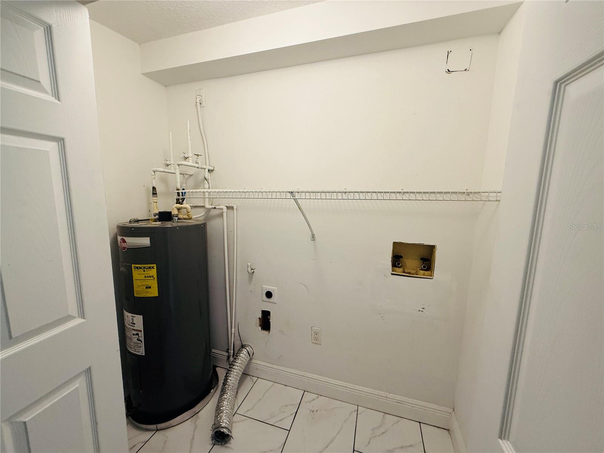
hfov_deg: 102.1
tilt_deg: -6.1
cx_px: 302
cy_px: 226
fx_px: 244
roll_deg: -1.6
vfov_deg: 85.7
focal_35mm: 14
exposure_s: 1/120
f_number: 2.2
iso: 250
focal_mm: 2.22
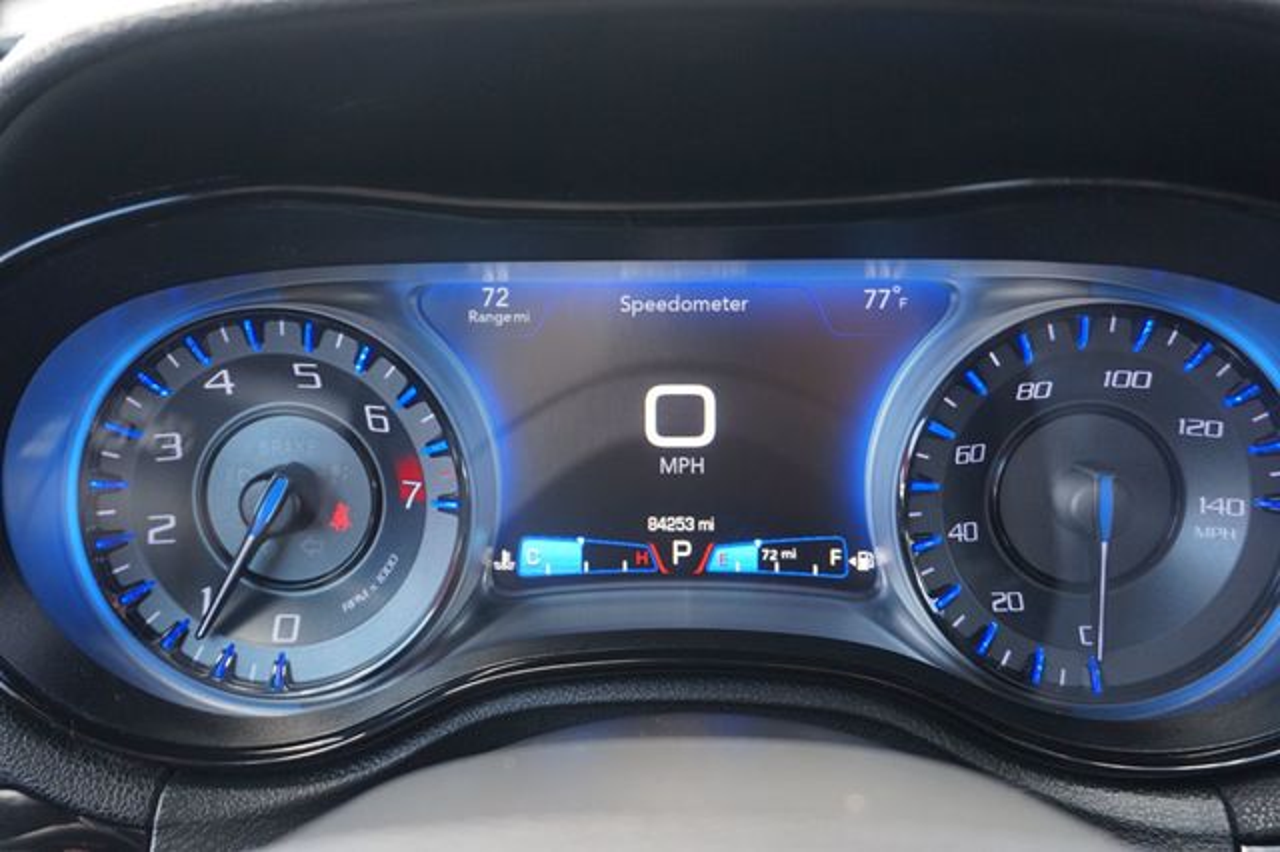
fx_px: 1279
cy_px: 426
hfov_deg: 53.2
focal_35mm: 36
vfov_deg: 36.8
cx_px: 640
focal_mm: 24
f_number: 4.5
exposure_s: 1/60
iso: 500
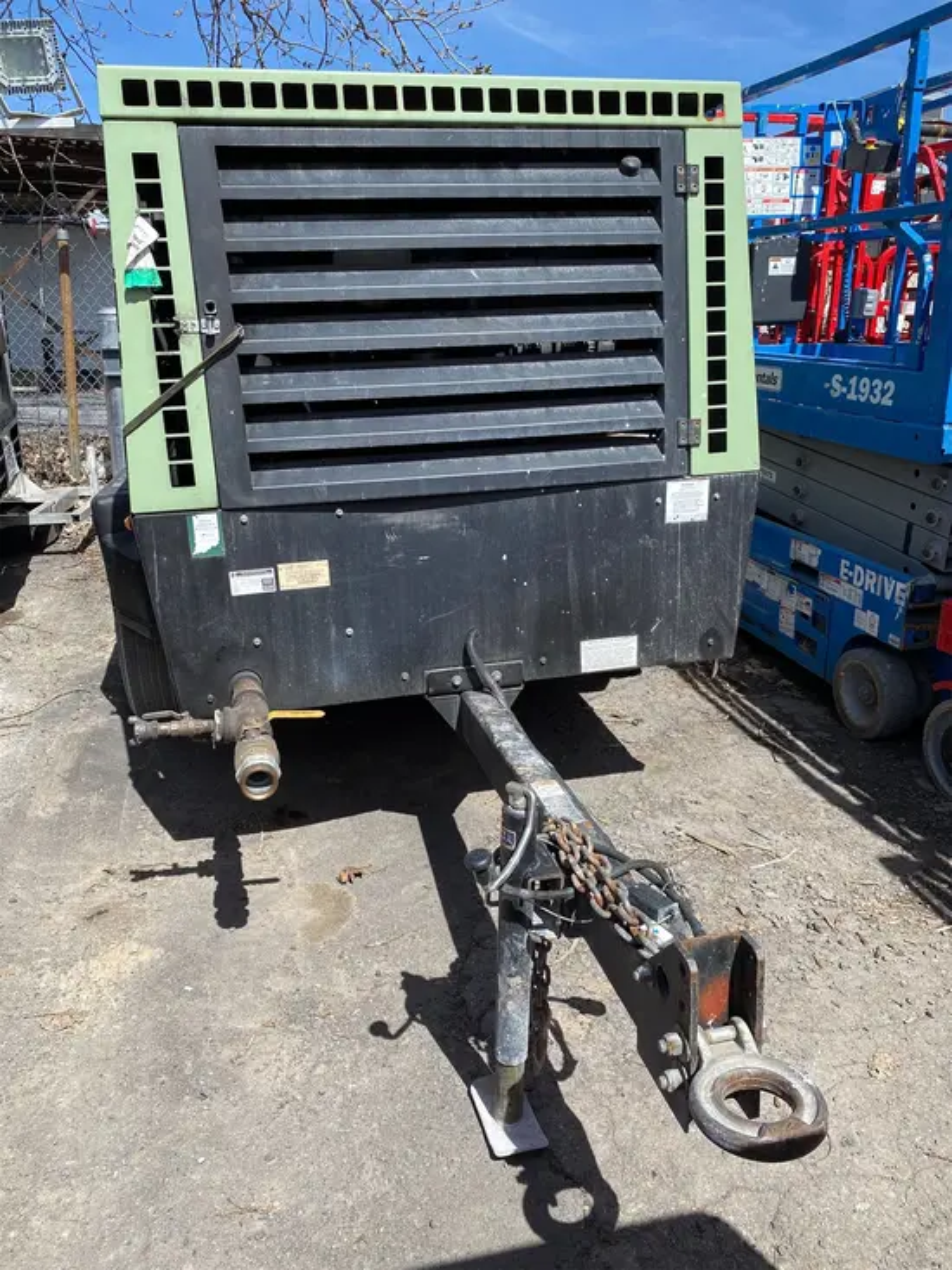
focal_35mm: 26
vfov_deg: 67.3
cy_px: 635
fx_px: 953
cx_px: 476
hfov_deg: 53.1
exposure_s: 1/1961
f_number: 1.8
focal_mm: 4.25
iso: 32
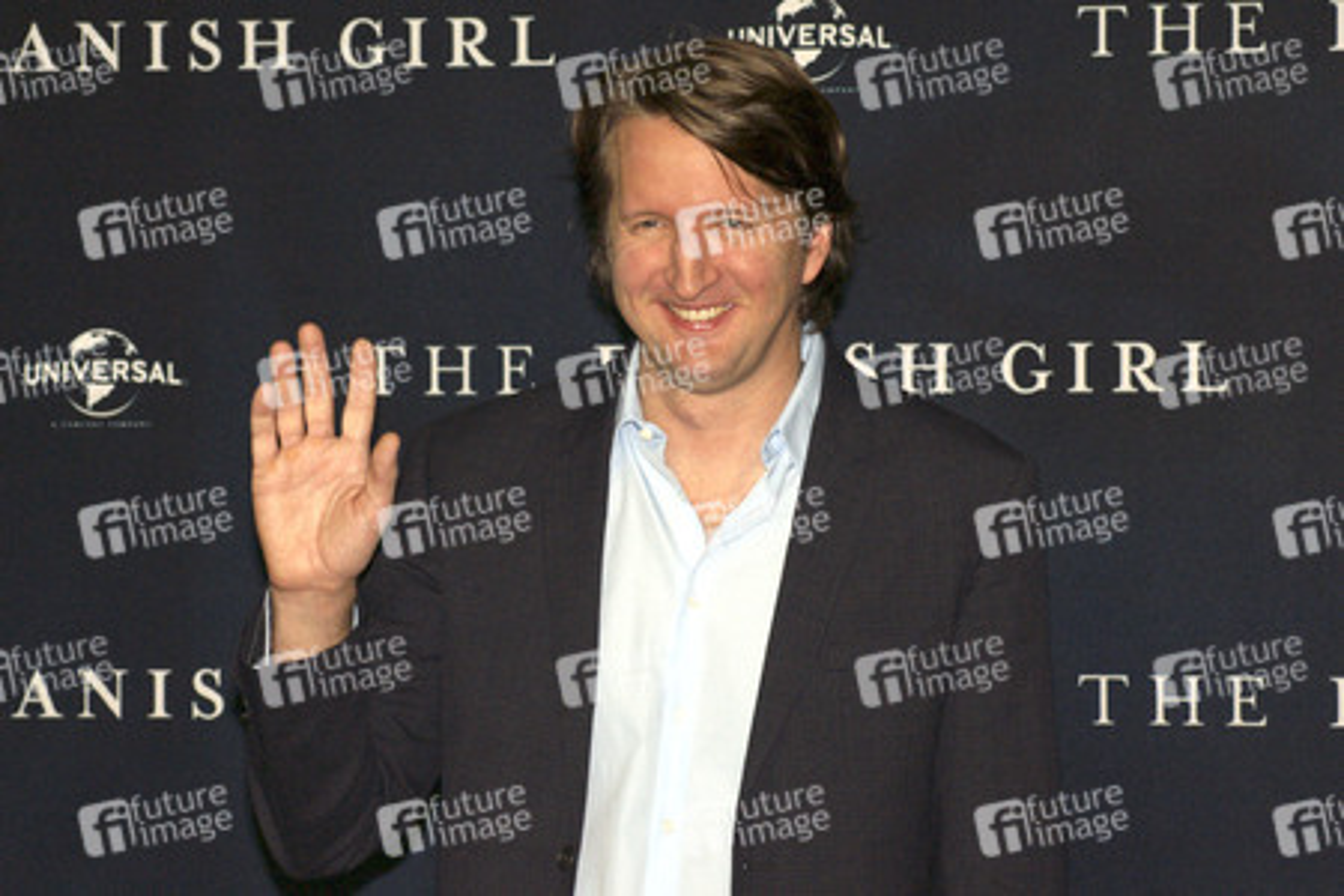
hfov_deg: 9.8
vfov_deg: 6.5
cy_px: 448
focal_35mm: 210
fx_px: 7839
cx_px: 672
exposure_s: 1/250
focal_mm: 140
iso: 1000
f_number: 7.1
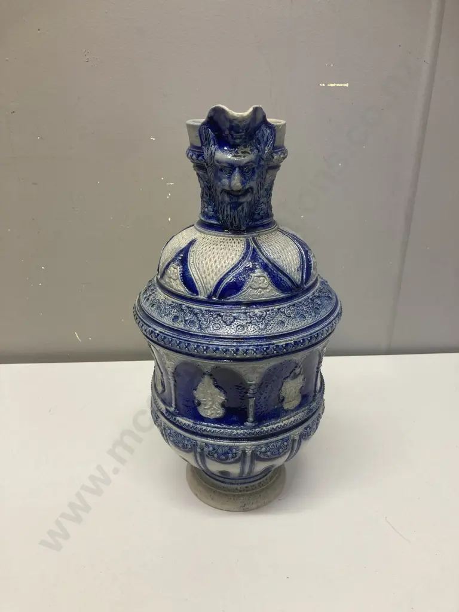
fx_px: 495
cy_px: 306
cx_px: 230
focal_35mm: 28
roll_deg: -1.3
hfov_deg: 49.7
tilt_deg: -21.9
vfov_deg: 63.4
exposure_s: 1/50
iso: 64
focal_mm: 3.99
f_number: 1.8
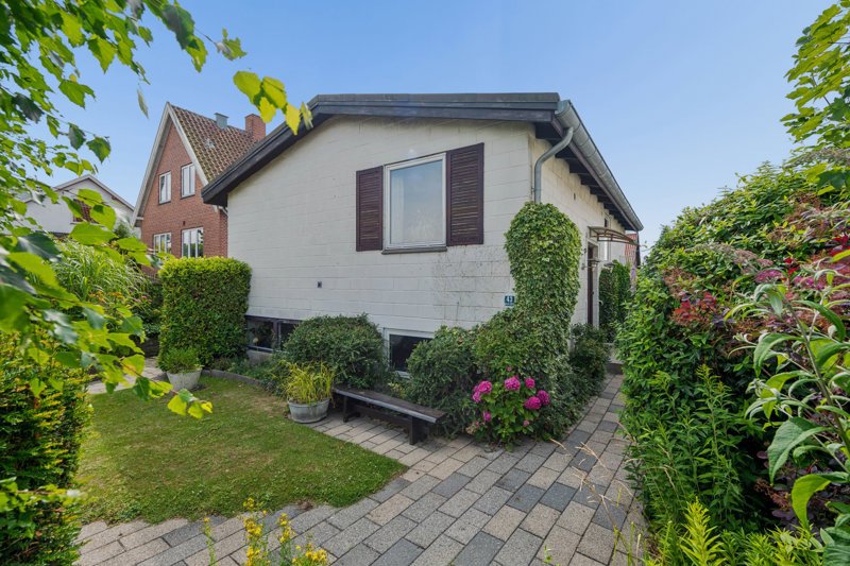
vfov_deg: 73.7
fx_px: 378
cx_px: 425
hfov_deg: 96.7
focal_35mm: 16
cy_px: 283
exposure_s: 1/100
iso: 200
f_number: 10
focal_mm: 16
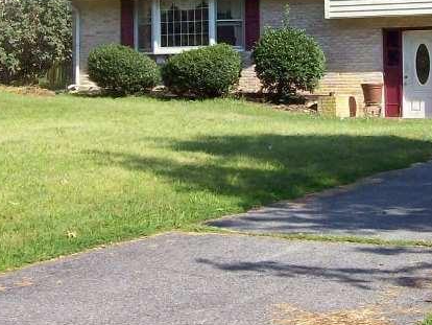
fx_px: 1111
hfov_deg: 21.9
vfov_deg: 16.4
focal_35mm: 89
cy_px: 36
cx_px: 289
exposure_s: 1/323
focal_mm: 6
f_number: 4.8
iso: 80
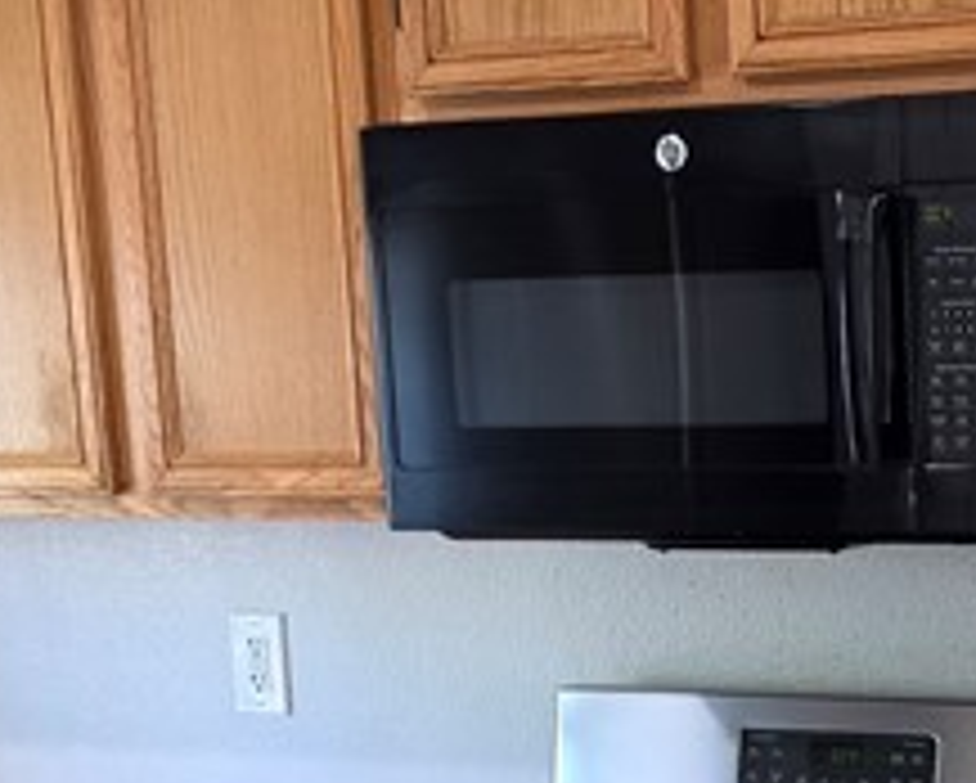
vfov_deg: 13.9
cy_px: 1071
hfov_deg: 17.7
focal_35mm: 106
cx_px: 976
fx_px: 3065
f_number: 1.4
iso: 125
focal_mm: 6.5
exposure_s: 1/120
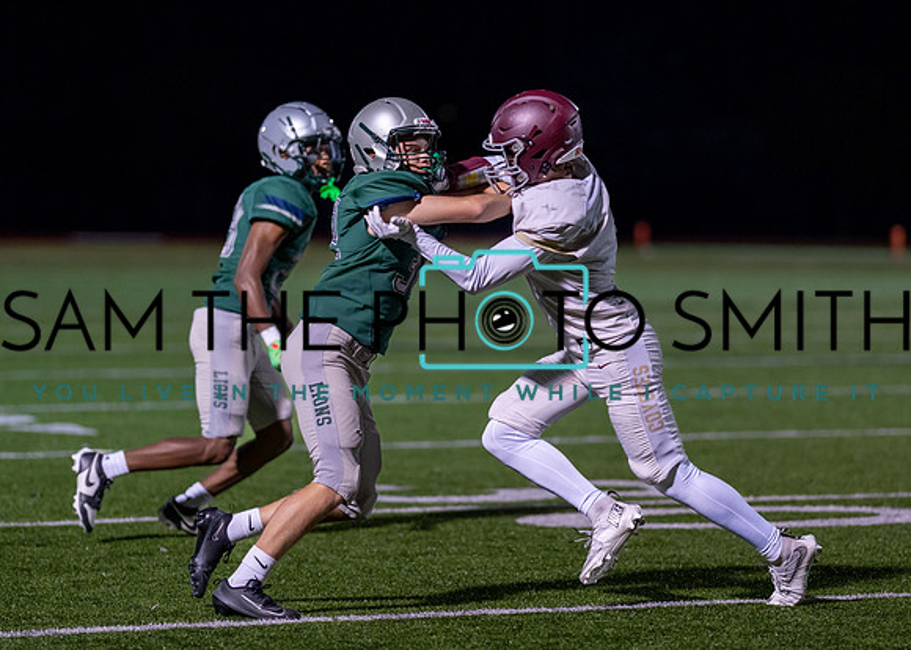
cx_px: 501
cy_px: 318
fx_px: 5563
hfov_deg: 9.4
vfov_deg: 6.7
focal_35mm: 215
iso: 1000
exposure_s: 1/1250
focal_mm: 135
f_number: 1.8
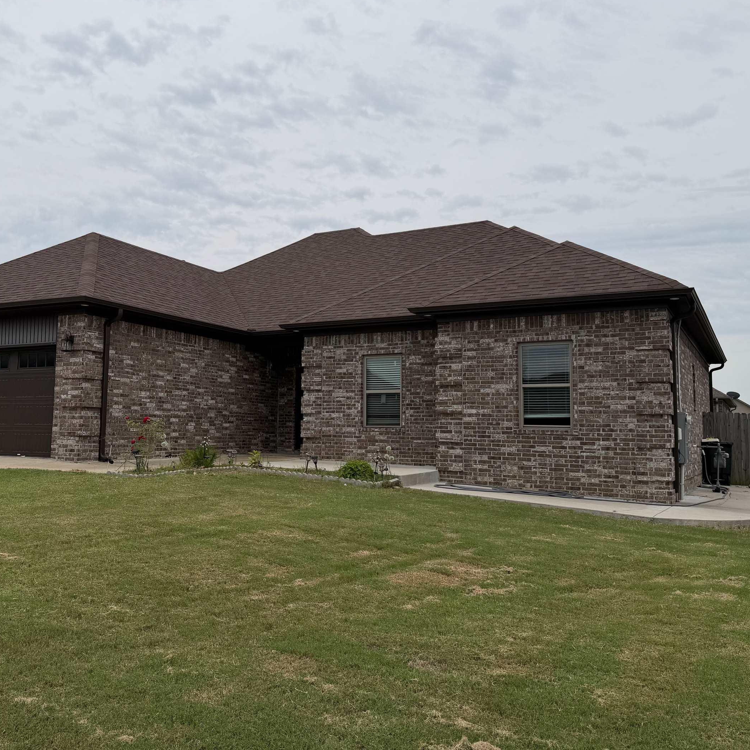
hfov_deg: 52.2
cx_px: 304
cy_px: 362
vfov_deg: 52.5
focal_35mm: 31
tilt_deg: +5.9
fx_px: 760
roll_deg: -1.6
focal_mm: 6.76
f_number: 1.78
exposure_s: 1/9091
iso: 80
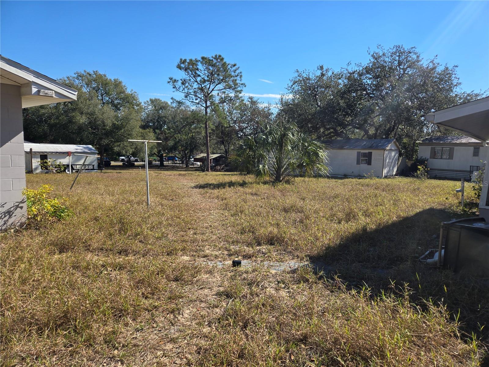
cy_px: 184
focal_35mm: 23
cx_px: 244
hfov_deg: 73.9
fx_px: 325
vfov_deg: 58.9
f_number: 1.8
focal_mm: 5.4
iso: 25
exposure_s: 1/1445
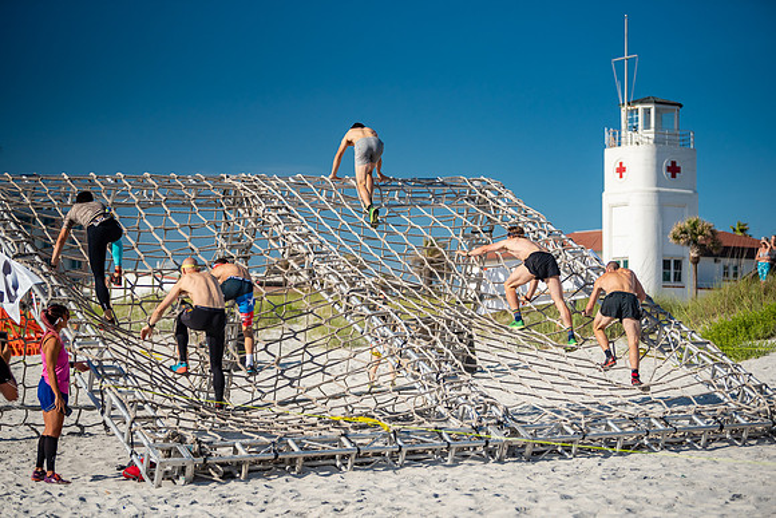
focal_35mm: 86
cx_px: 388
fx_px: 1854
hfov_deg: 23.6
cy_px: 259
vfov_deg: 15.9
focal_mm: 86
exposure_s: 1/4000
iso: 400
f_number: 2.8
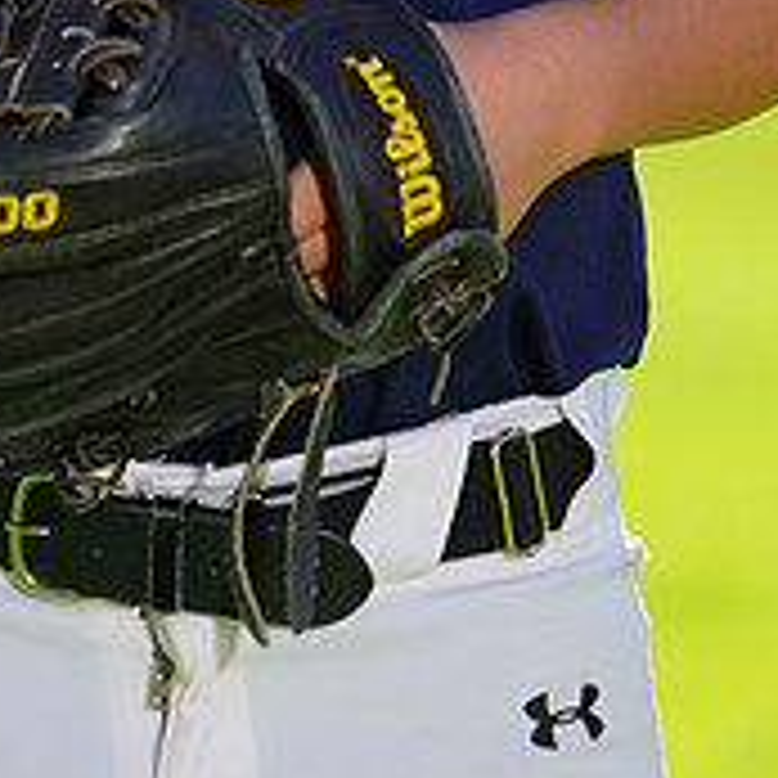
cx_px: 79
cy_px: -459
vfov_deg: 1.8
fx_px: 25275
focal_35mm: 994
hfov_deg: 1.8
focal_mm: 348
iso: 100
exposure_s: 1/250
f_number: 6.3
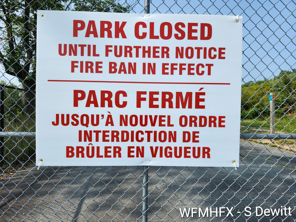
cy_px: 111
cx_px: 148
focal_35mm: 23
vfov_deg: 58.9
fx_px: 197
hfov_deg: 73.9
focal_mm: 5.54
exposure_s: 1/2000
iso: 25
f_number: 1.8
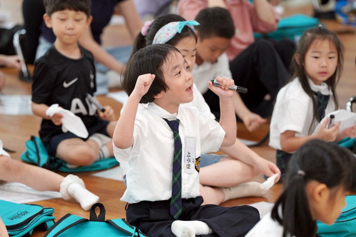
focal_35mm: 188
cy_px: 118
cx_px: 178
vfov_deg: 7.3
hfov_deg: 10.9
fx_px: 1859
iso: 2000
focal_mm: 188
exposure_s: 1/200
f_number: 4
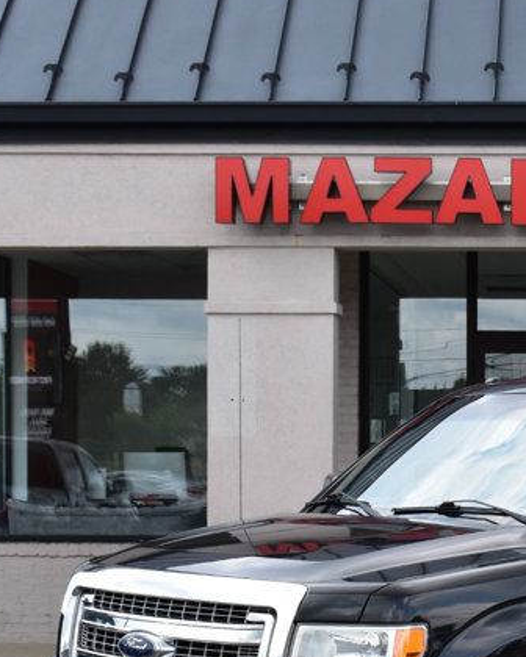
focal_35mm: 103
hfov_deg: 14.5
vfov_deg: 18.5
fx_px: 2004
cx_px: 629
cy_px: 488
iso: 400
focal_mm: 30
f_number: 10
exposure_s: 1/320
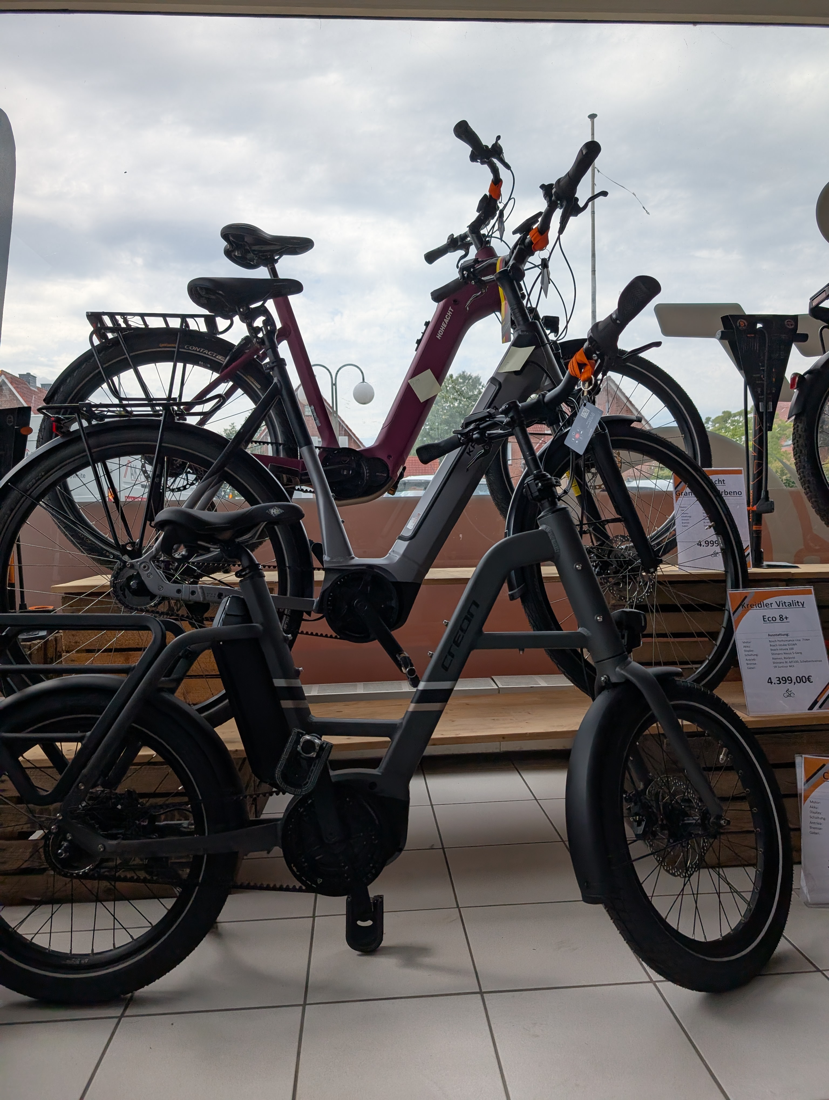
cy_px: 550
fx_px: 764
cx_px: 414
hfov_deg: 56.9
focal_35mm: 24
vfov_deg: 71.5
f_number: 1.68
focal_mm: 6.9
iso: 22
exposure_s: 1/818
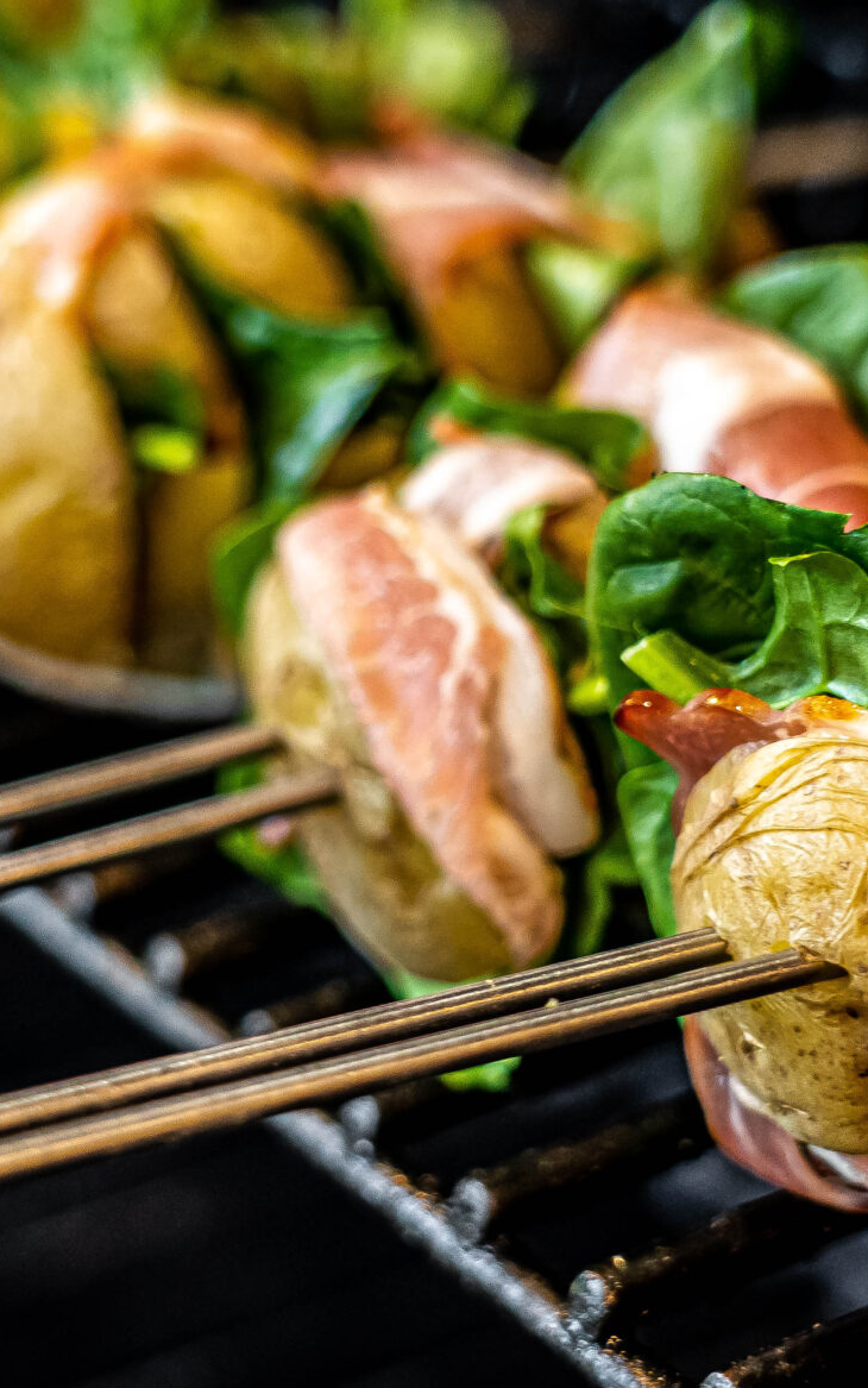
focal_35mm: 114
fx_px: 4312
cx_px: 391
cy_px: 713
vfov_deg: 18.3
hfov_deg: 11.5
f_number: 4
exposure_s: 1/60
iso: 1250
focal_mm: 51
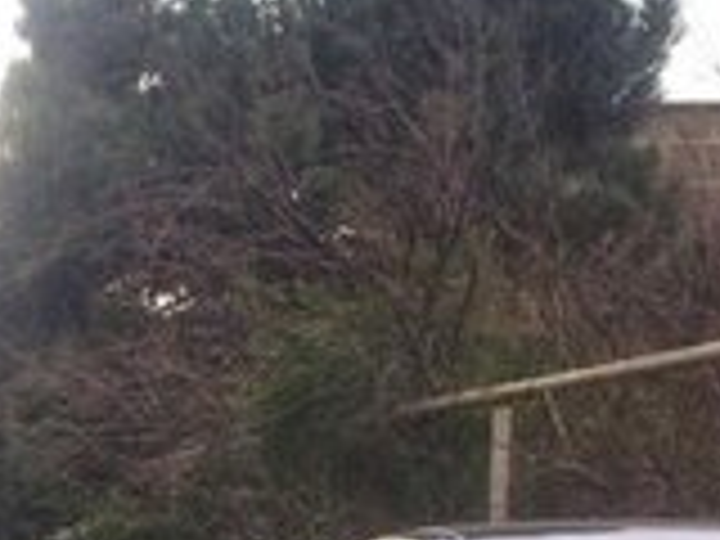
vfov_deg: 11.4
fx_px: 2496
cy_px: 992
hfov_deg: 14.2
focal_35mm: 120
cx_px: -644
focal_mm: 4.15
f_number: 2.2
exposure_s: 1/249
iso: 32
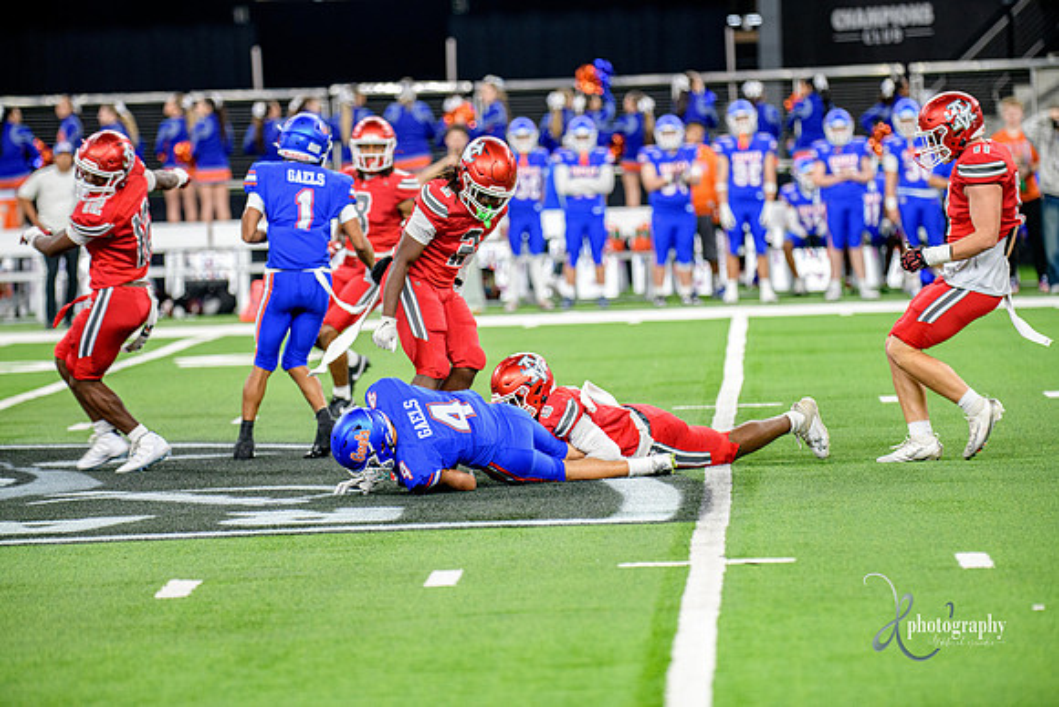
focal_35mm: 195
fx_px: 5737
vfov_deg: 7.0
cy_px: 354
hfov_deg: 10.5
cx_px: 530
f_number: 2.8
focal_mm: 195
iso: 1250
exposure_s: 1/400
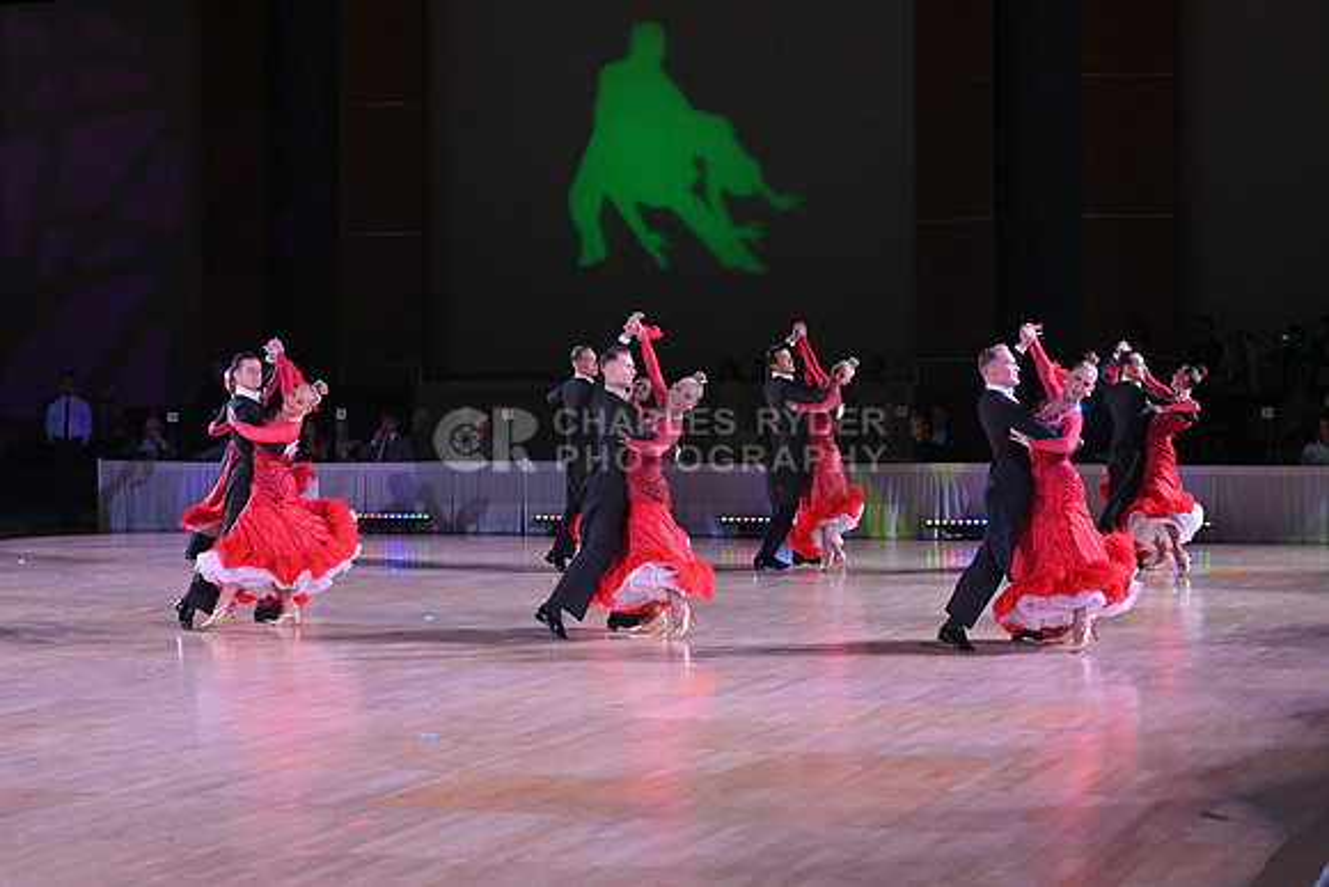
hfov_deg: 25.4
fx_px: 2954
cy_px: 444
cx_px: 664
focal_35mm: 80
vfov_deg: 17.1
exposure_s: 1/400
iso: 3200
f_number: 4
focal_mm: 80
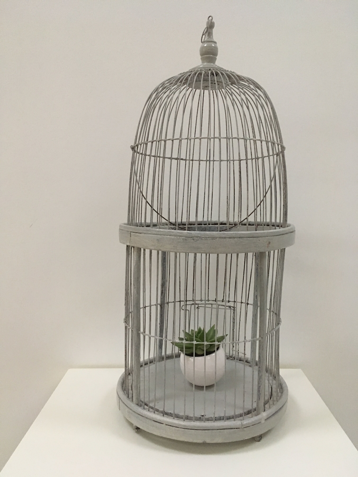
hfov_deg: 48.2
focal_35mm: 29
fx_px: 400
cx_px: 179
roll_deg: +0.6
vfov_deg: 61.7
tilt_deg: -6.0
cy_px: 238
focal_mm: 4.15
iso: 200
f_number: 2.2
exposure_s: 1/25
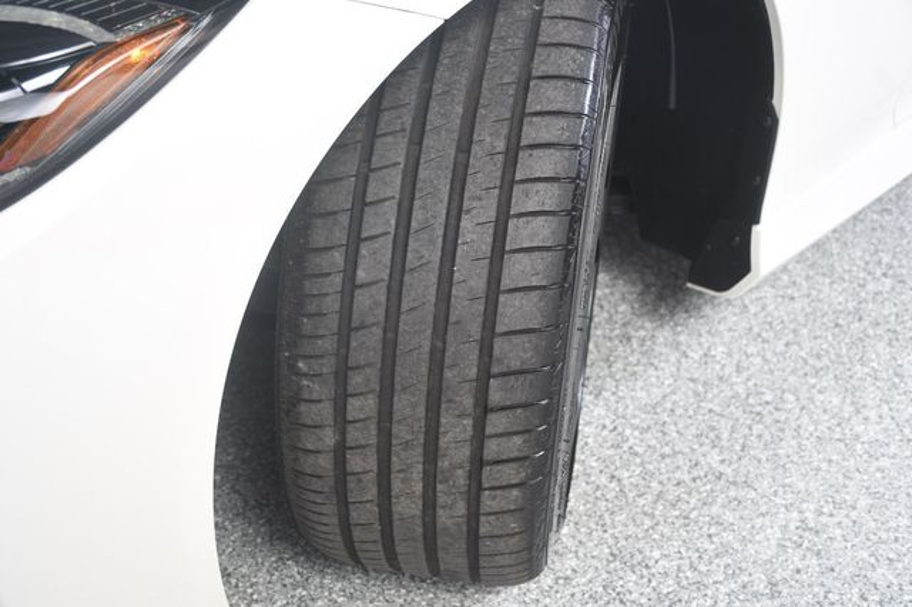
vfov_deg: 26.5
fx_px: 1291
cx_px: 456
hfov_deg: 38.9
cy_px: 304
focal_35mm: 51
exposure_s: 1/160
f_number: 4.2
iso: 100
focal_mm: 34
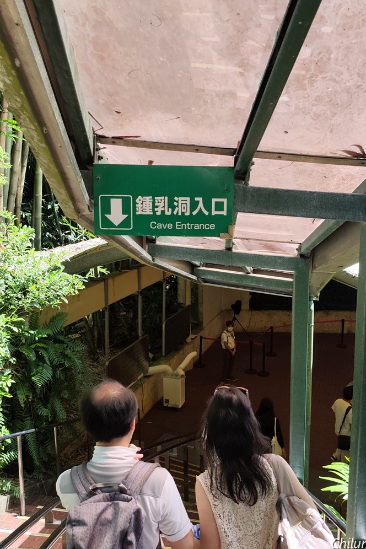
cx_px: 187
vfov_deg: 60.3
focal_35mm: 31
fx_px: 473
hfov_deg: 42.3
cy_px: 276
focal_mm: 6.07
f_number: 1.7
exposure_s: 1/227
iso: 50
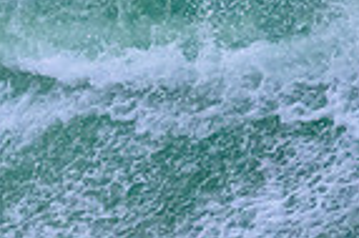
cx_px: -367
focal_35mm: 2434
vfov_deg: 0.6
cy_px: -60
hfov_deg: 0.8
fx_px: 24244
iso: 1250
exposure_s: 1/2500
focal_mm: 400
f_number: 5.6
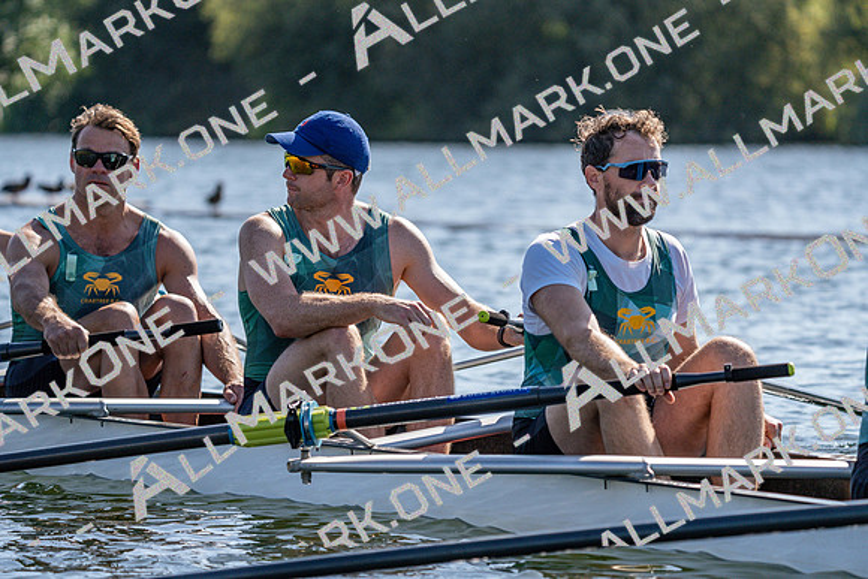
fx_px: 6198
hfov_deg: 8.0
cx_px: 434
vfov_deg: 5.4
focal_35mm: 257
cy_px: 290
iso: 400
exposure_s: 1/2000
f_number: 5.6
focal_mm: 257
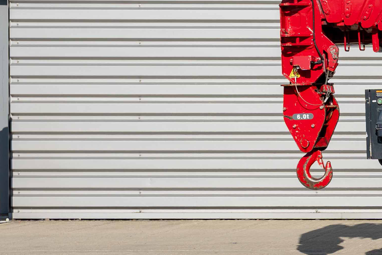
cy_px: 142
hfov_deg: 11.2
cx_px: 803
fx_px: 1732
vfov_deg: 8.4
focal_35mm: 163
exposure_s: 1/640
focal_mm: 35.7
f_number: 5
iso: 100
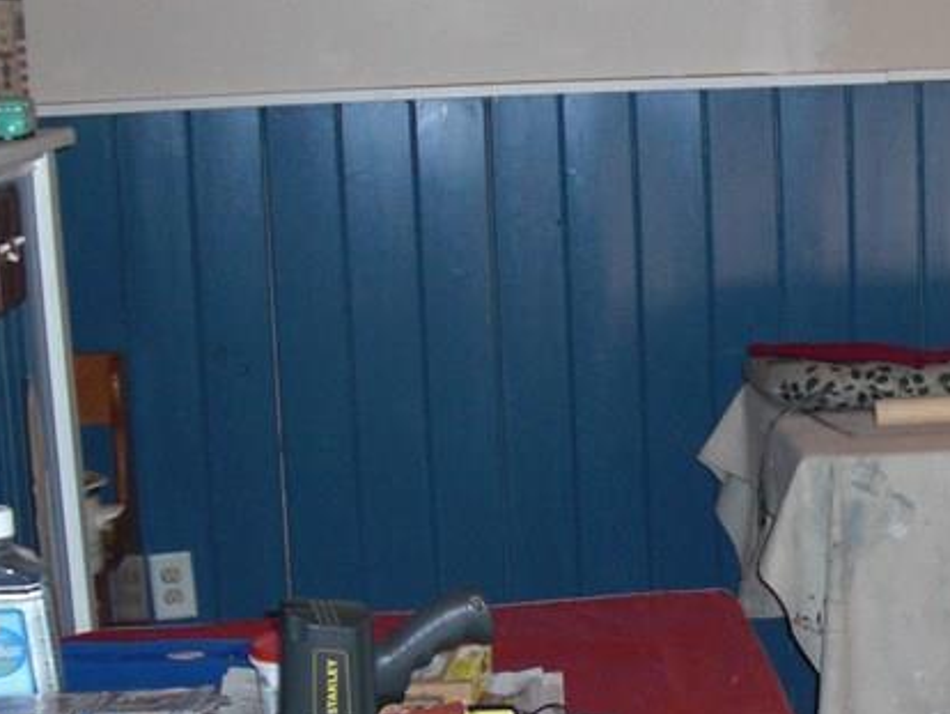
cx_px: 851
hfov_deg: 21.5
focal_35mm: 89
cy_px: 397
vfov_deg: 16.6
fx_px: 2444
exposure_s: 1/60
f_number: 2.8
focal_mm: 6.3
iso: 200
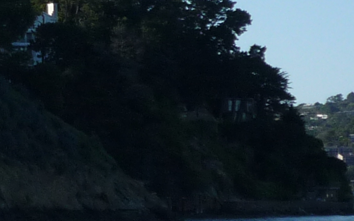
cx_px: -295
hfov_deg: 8.6
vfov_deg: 5.6
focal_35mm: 234
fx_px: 2258
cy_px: 5
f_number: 4.1
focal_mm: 7.3
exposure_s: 1/640
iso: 100
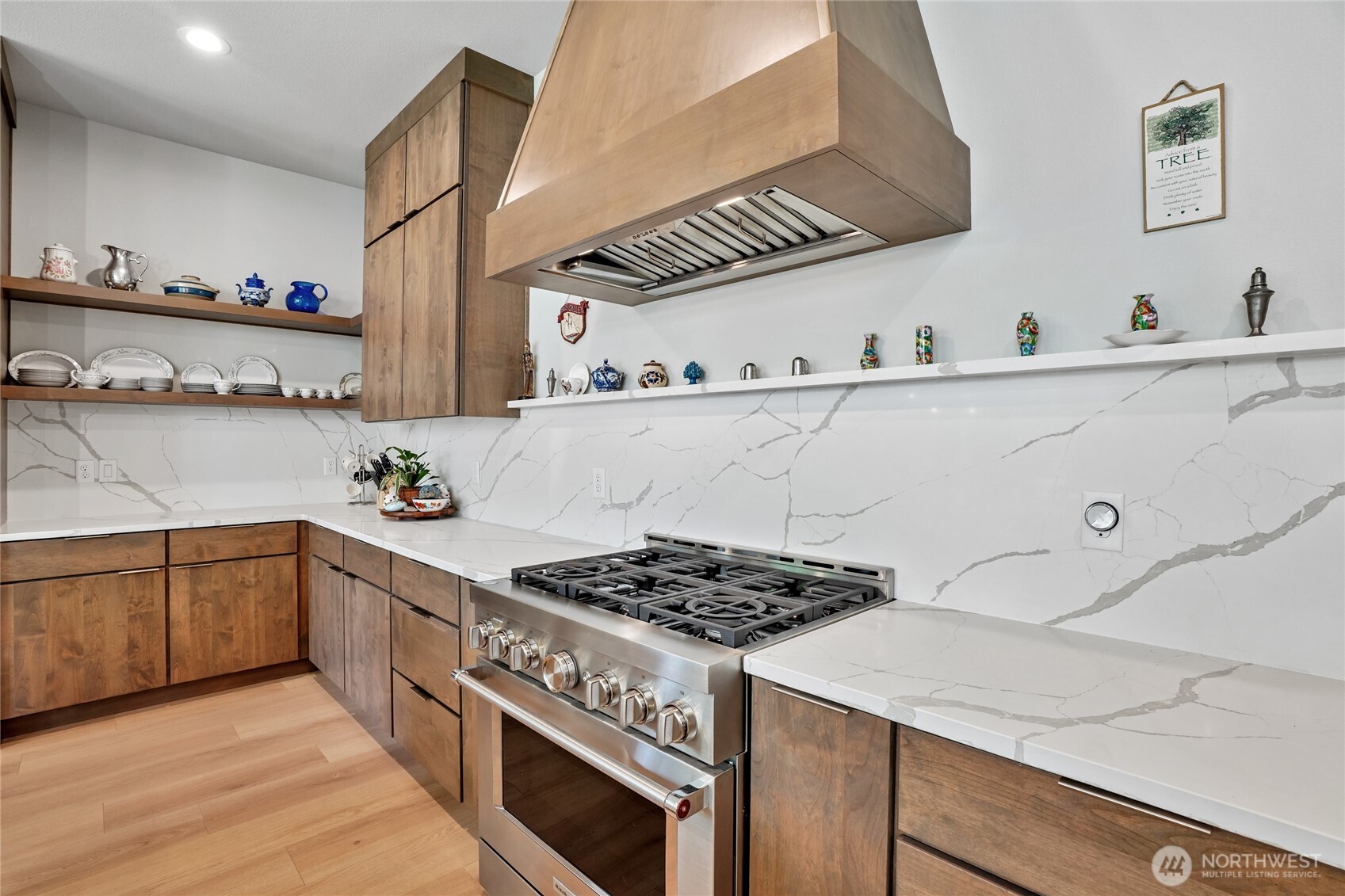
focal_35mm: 16
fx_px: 598
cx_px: 672
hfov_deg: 96.7
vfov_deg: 73.7
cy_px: 448
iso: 400
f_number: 8
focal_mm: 16
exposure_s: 1/13
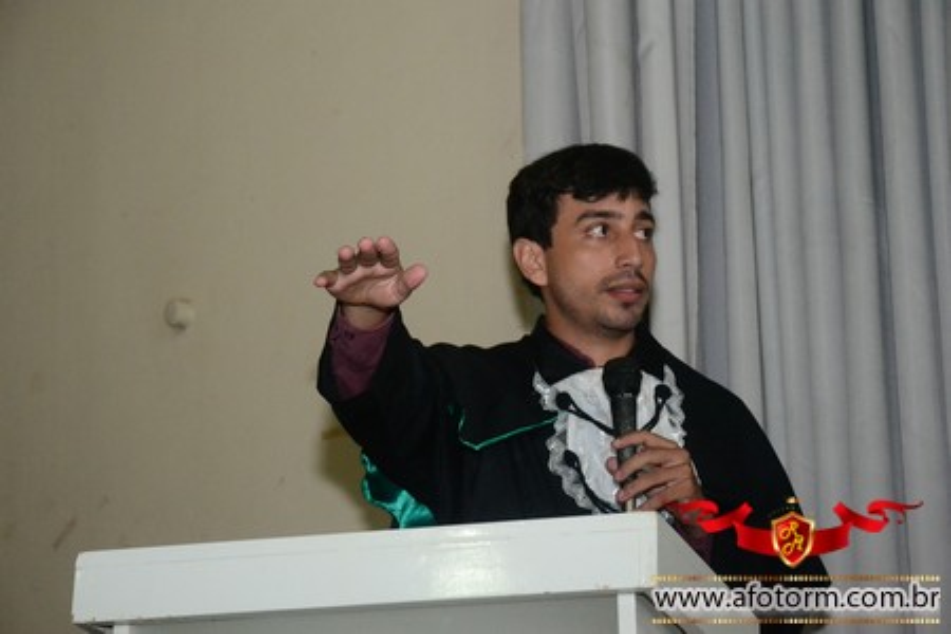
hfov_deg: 20.6
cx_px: 476
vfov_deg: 13.8
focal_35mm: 99
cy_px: 317
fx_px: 2615
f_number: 5.6
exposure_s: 1/80
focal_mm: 66
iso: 3200
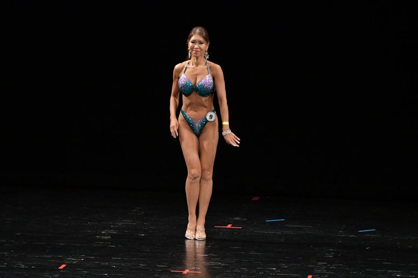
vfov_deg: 4.8
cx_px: 209
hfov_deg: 7.2
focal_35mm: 285
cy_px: 139
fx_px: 3308
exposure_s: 1/400
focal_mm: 190
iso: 3200
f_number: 5.6
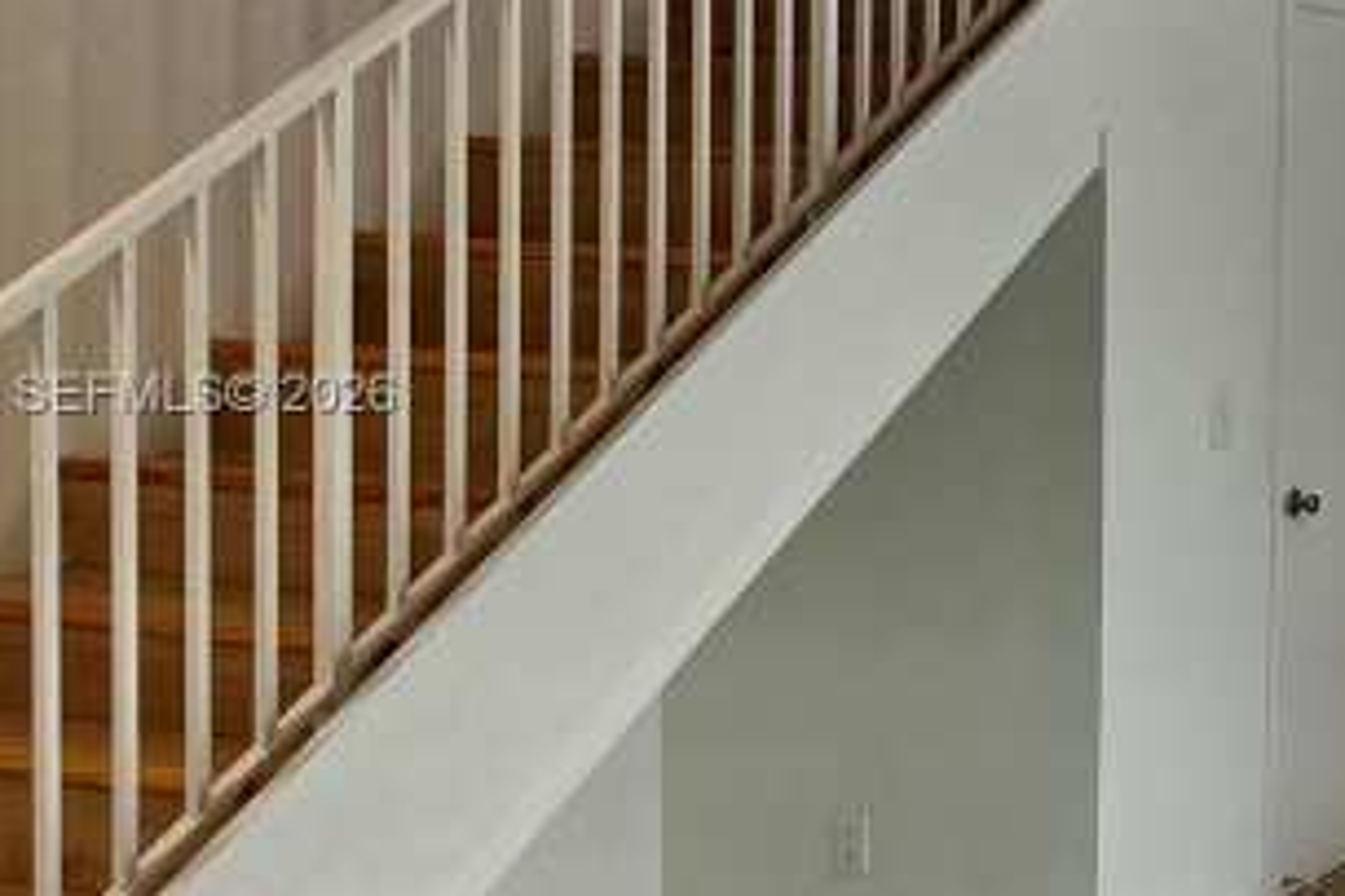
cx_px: 1473
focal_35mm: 71
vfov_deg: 19.2
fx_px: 2651
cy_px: 397
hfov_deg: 26.3
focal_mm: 5.7
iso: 64
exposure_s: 1/133
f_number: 1.5
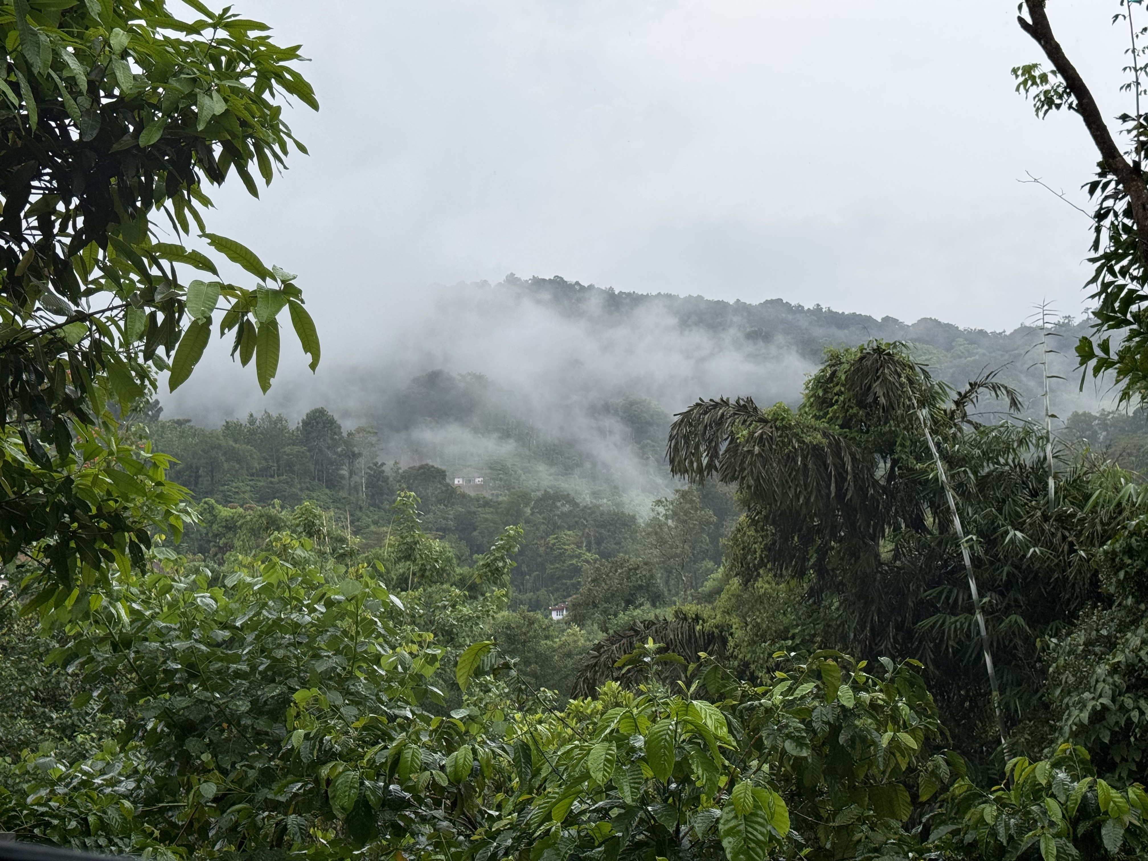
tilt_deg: +5.2
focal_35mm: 48
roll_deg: -0.4
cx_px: 574
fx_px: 1592
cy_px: 430
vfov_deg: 30.3
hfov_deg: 39.7
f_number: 1.78
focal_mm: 6.76
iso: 64
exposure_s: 1/1133
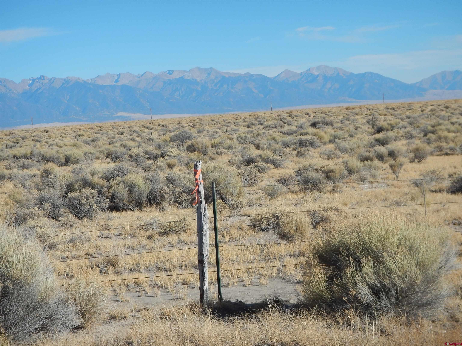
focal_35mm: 91
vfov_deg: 16.2
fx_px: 1215
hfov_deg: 21.5
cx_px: 231
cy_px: 173
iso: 125
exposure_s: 1/1000
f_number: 4.5
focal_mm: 16.4
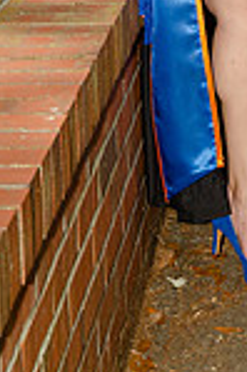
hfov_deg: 8.0
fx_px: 1774
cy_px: -170
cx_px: 182
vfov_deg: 11.5
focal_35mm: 172
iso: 100
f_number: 7.1
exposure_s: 1/250
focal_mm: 38
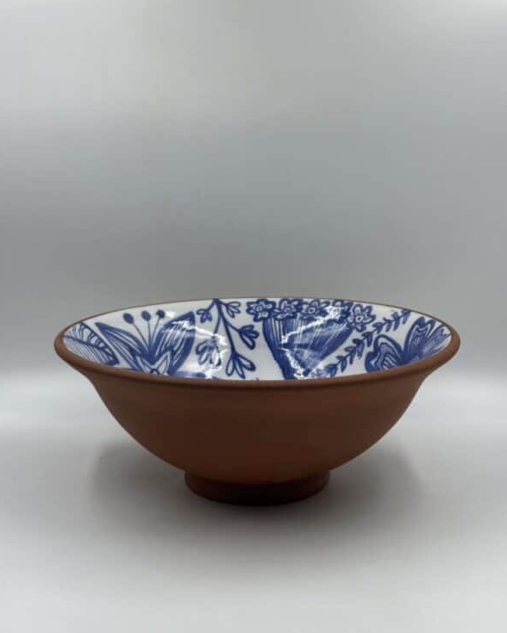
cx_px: 256
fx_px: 957
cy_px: 339
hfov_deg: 29.7
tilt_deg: -13.6
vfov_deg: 36.6
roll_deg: -1.2
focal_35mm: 51
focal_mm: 6.86
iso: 64
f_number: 1.78
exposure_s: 1/395
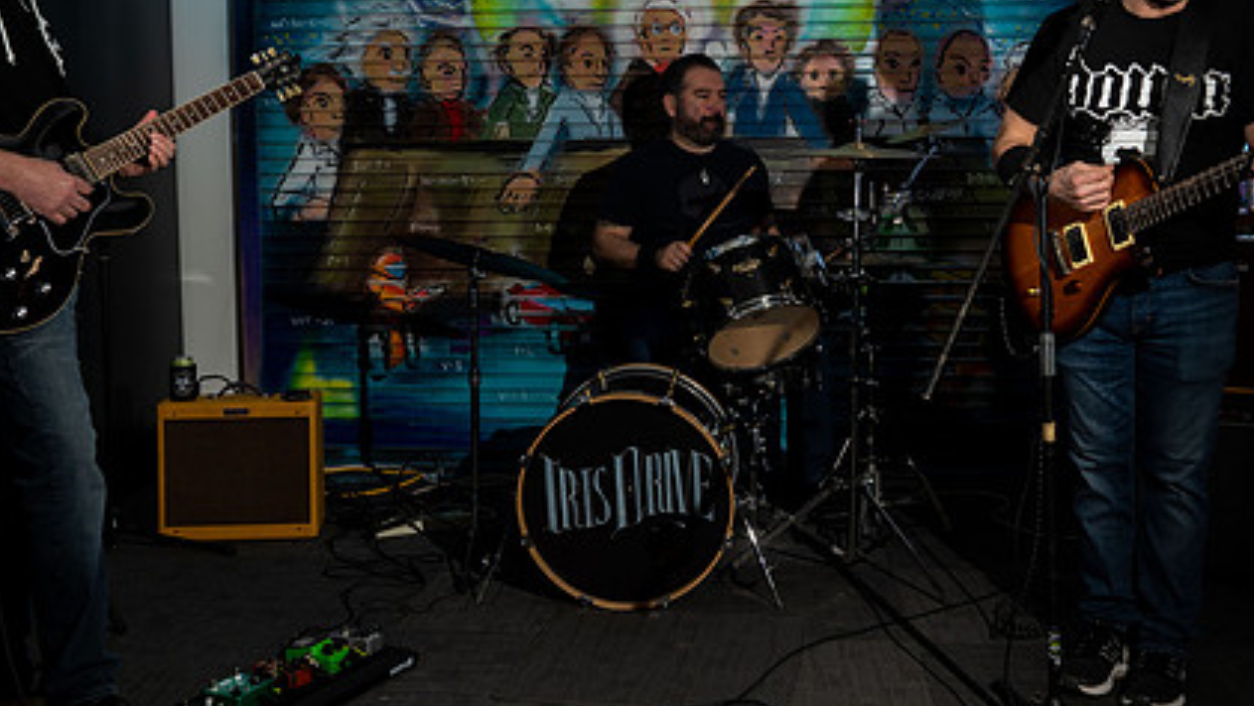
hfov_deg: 47.3
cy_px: 274
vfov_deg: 27.7
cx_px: 612
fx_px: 1430
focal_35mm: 43
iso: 100
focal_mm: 24
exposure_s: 1/250
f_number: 5
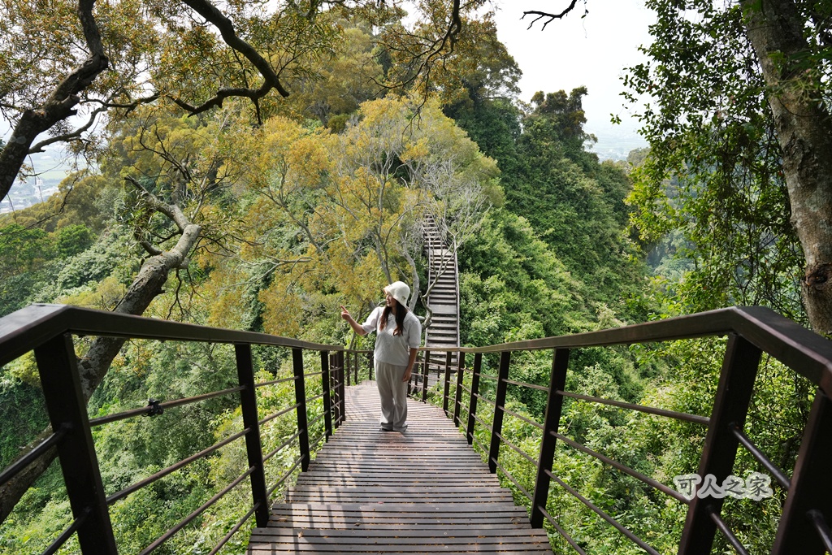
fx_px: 555
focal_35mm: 24
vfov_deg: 53.1
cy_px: 278
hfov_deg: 73.7
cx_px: 416
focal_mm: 24
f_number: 8
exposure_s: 1/1000
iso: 1250
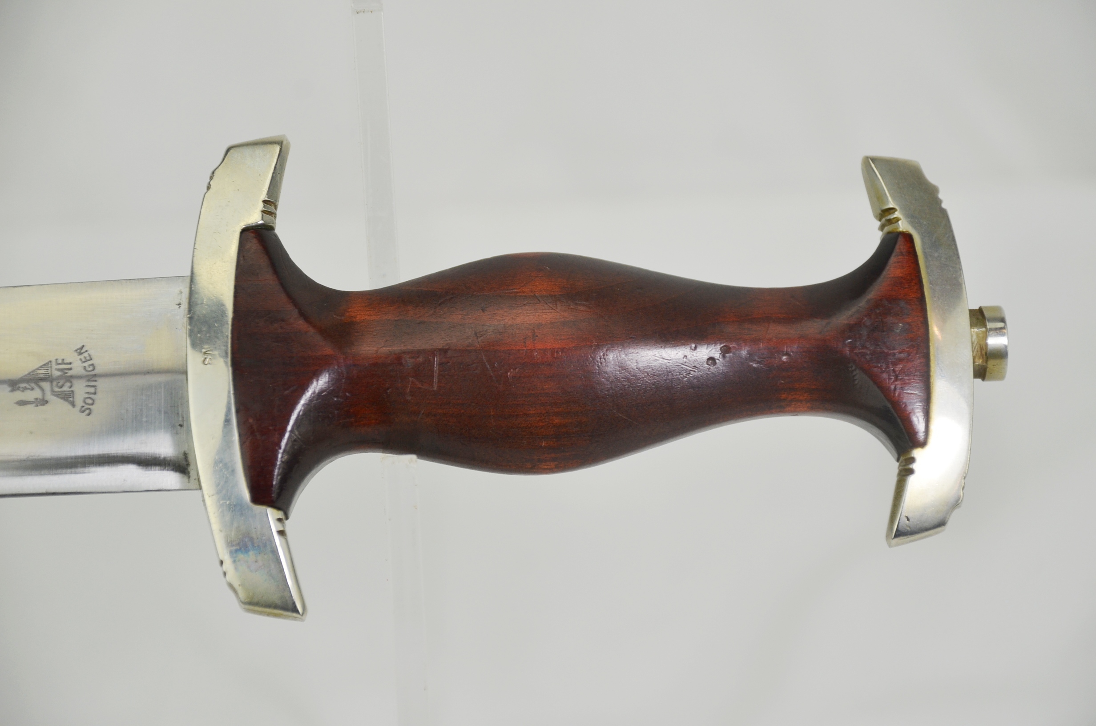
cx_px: 548
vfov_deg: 9.1
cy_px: 363
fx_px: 4557
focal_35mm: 150
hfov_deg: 13.7
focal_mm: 100
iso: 400
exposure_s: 1/400
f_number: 5.6
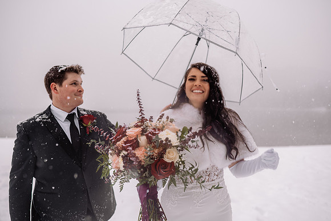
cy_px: 110
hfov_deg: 53.0
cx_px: 166
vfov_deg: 36.8
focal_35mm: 36
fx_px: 332
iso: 100
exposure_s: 1/200
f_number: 2.5
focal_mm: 35
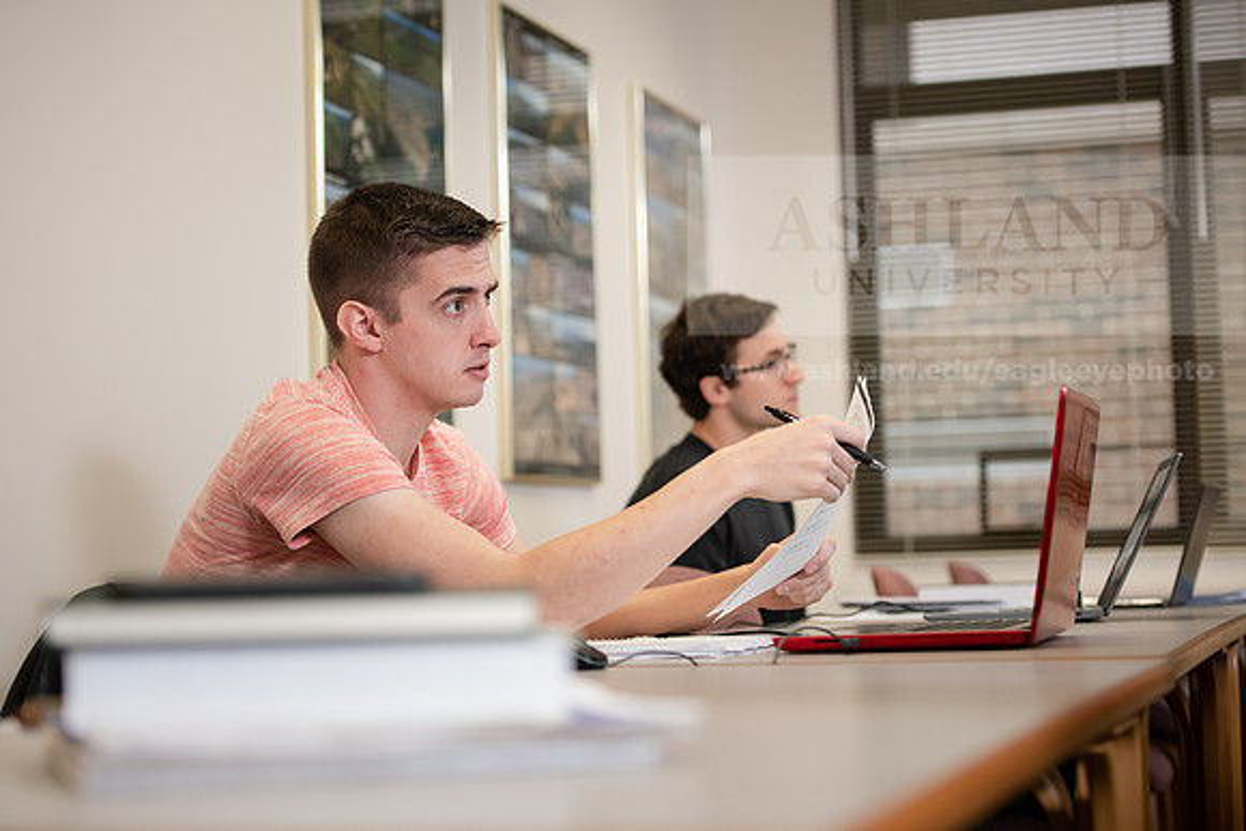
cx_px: 623
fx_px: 2769
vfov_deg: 17.1
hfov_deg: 25.4
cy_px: 416
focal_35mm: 80
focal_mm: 80
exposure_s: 1/200
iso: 800
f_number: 3.2
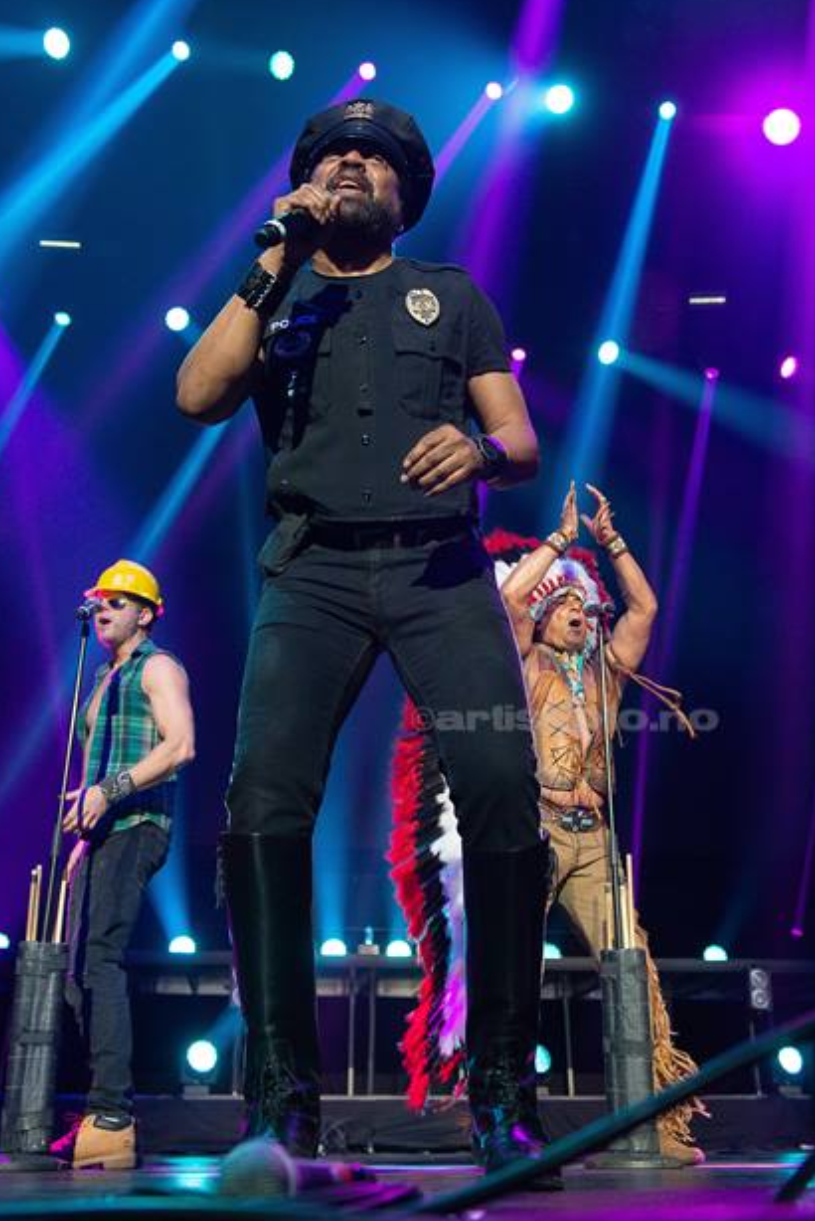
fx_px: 1153
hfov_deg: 38.9
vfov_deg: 55.7
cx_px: 424
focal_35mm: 34
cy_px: 575
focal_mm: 29
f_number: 3.5
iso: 2500
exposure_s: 1/640
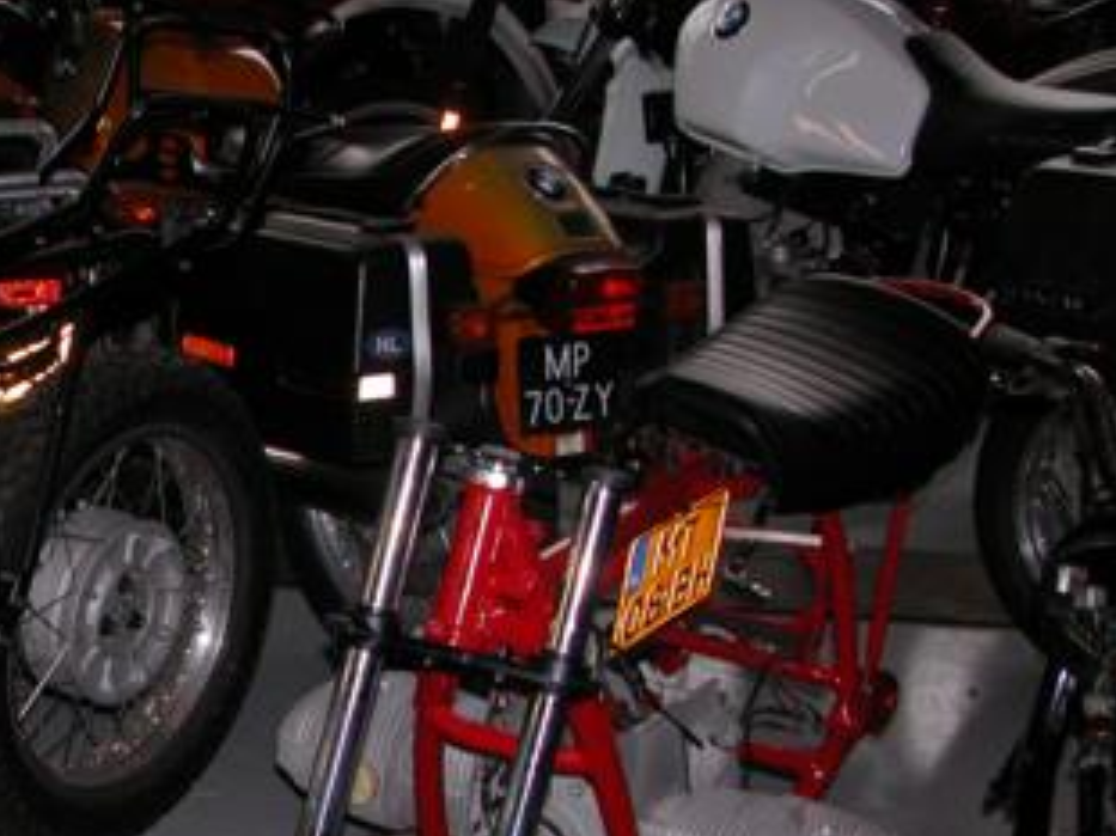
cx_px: -22
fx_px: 2320
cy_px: 624
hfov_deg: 25.6
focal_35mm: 72
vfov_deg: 20.3
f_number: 3.2
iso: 200
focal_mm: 8.9
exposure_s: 1/60
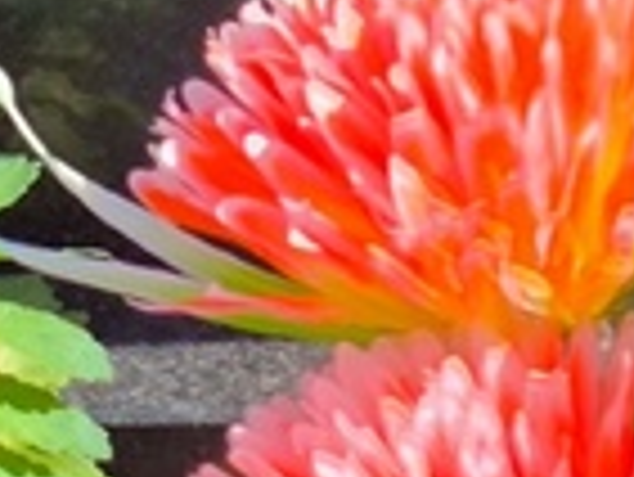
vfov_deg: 5.2
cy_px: -450
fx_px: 5188
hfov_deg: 6.9
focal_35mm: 283
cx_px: 857
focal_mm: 4.71
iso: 50
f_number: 1.7
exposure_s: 1/649
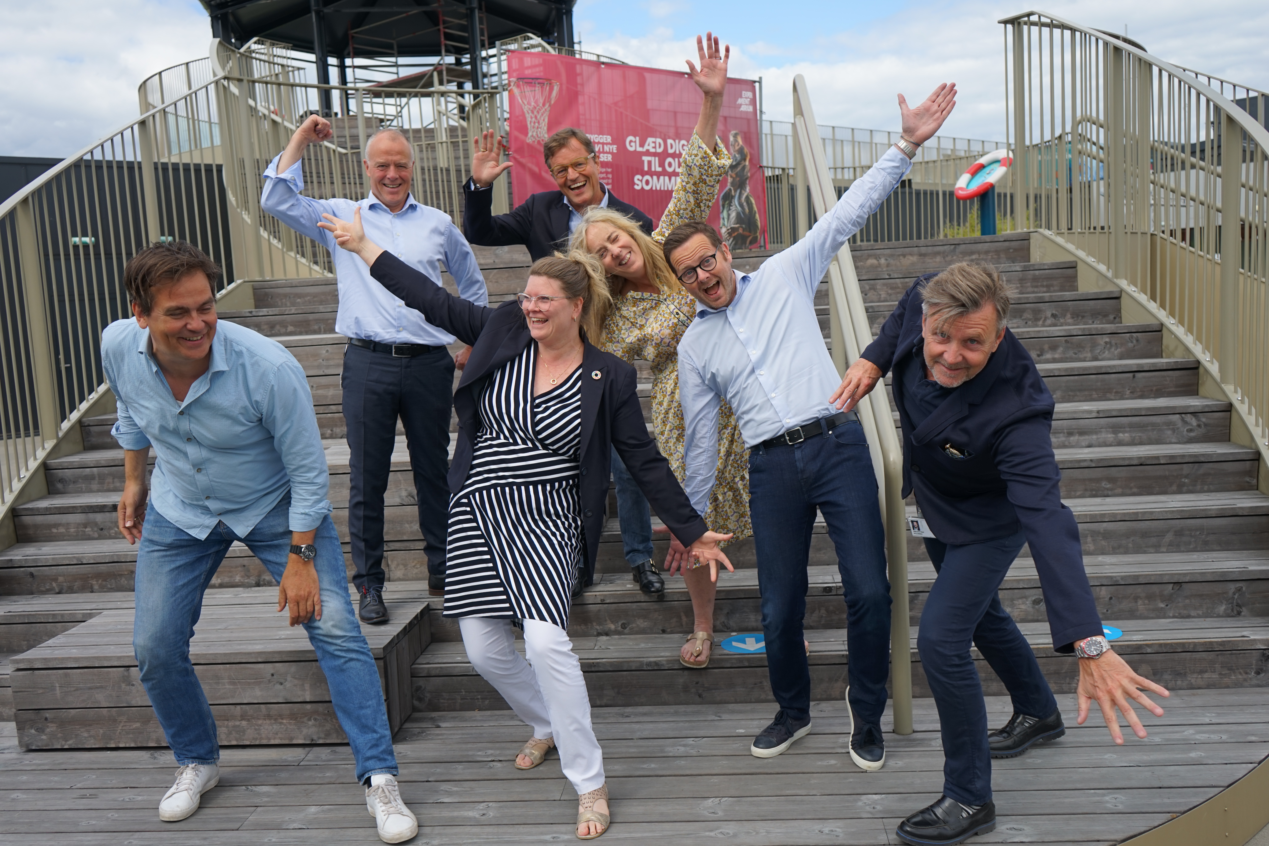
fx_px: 1093
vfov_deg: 42.3
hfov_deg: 60.3
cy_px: 423
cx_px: 634
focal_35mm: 31
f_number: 5
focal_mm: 31
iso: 100
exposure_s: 1/400
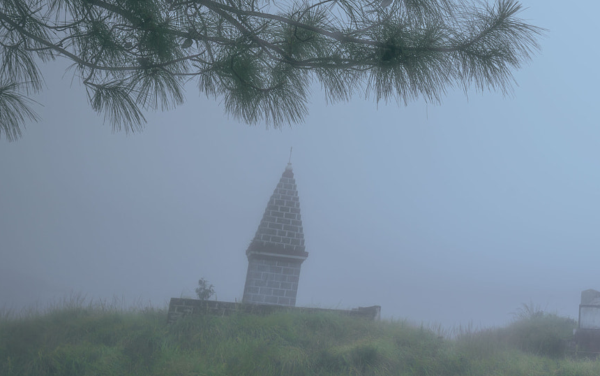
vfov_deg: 23.5
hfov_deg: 34.5
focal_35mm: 55
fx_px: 900
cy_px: 150
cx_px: 556
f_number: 8
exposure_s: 1/160
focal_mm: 29
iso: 64
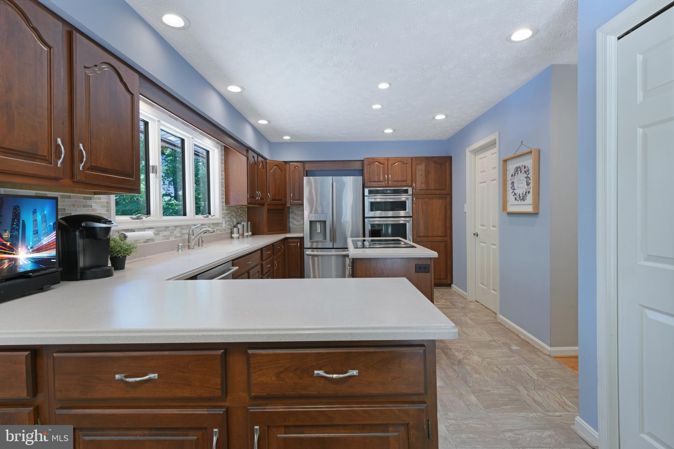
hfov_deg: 96.7
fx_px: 300
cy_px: 224
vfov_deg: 73.7
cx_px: 337
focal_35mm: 16
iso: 100
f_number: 16
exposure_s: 1.6
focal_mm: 16
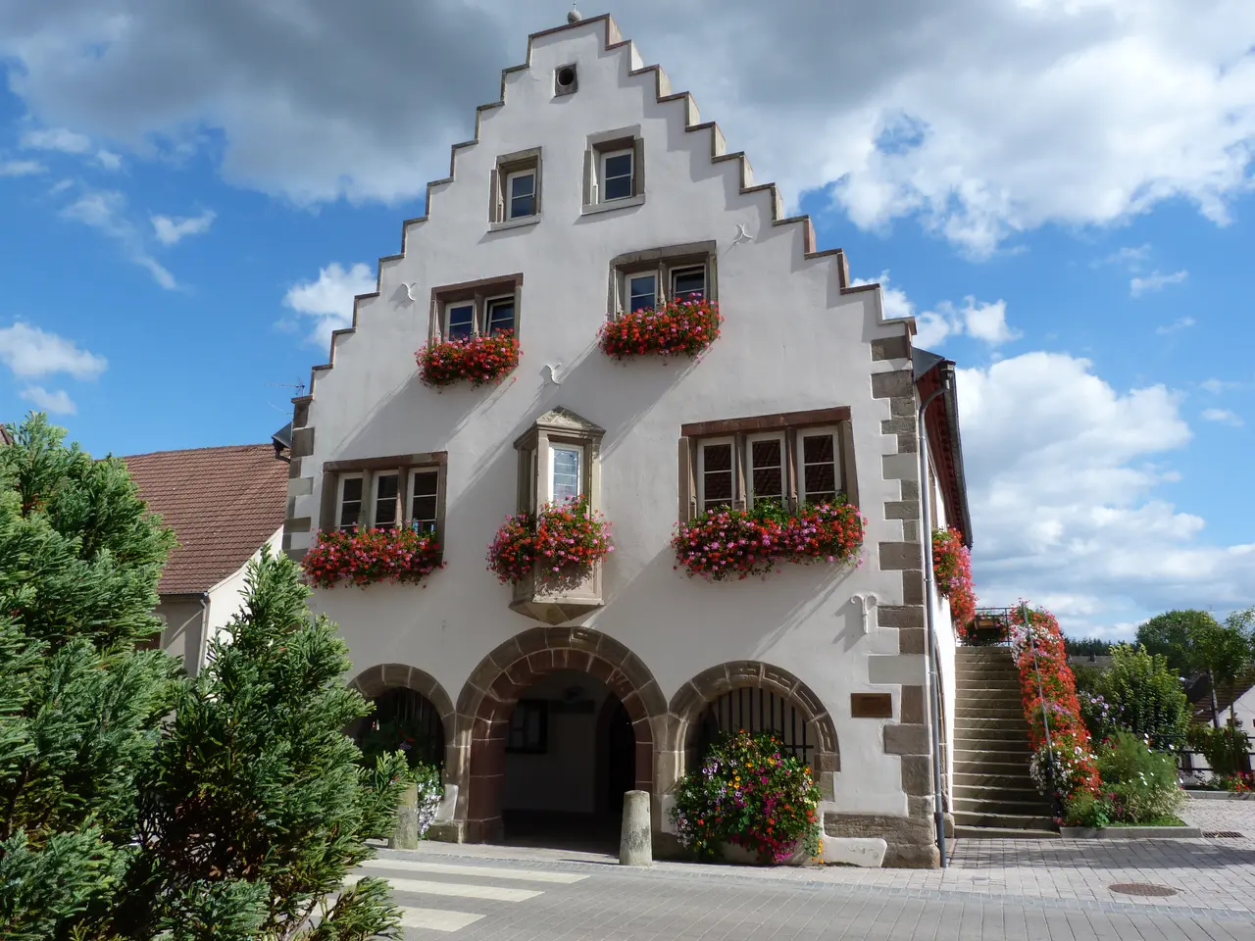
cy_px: 470
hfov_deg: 69.4
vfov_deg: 54.9
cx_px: 628
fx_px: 906
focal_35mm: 25
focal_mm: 4.5
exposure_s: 1/320
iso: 80
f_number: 5.6
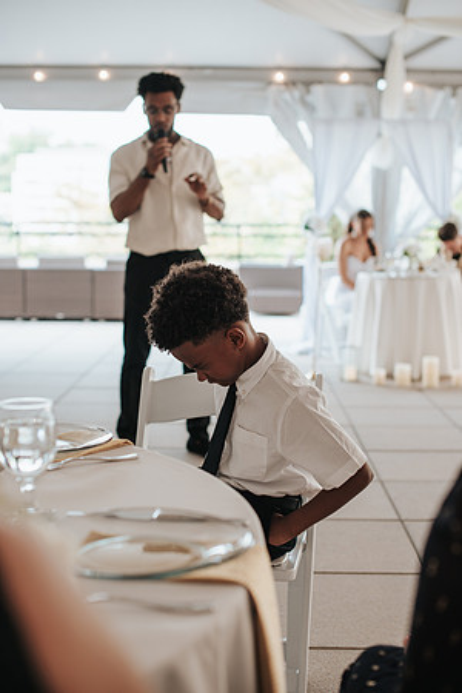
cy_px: 346
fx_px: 962
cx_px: 231
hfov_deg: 27.0
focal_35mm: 50
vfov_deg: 39.6
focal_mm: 50
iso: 100
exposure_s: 1/160
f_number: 2.8
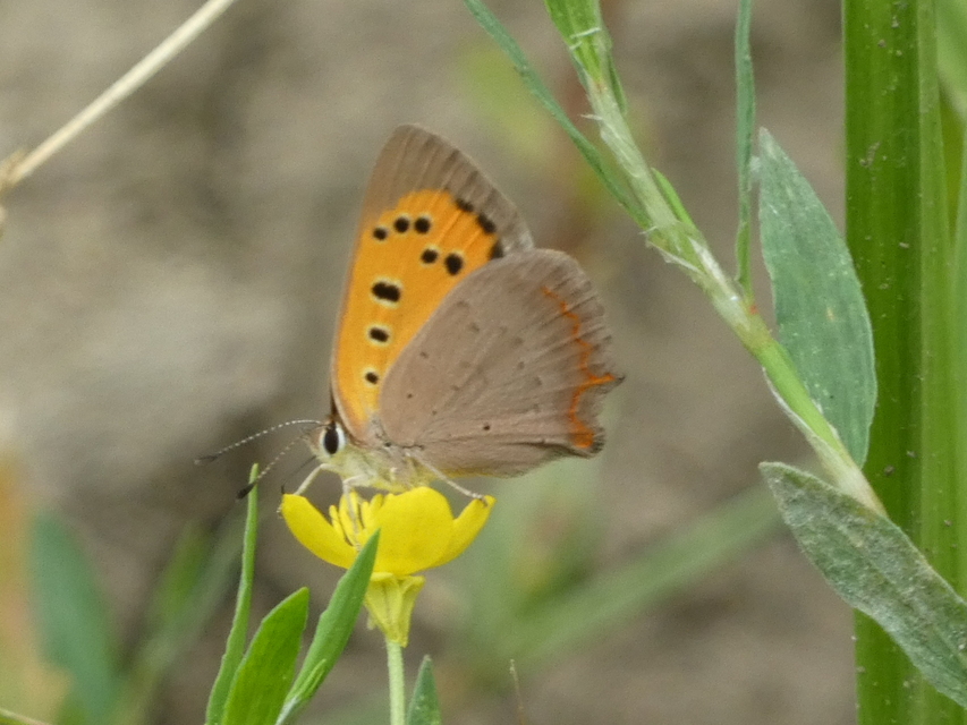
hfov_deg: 3.4
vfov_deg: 2.5
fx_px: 16316
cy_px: 362
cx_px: 484
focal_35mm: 584
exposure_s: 1/100
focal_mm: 104.7
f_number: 5.6
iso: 250
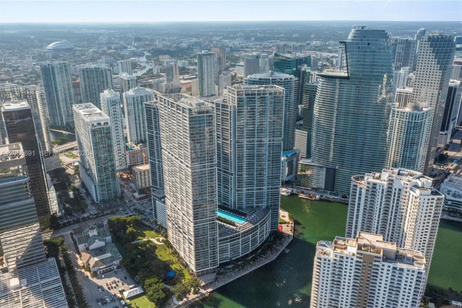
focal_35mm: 28
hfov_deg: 65.5
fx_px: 359
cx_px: 231
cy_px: 154
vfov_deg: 46.4
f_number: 11
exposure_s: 1/320
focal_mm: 10.26
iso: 800
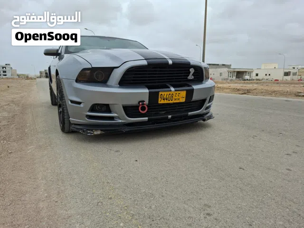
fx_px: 202
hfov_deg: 73.9
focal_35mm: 23
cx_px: 152
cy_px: 114
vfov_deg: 58.9
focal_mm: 5.54
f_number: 1.8
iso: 50
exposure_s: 1/1776
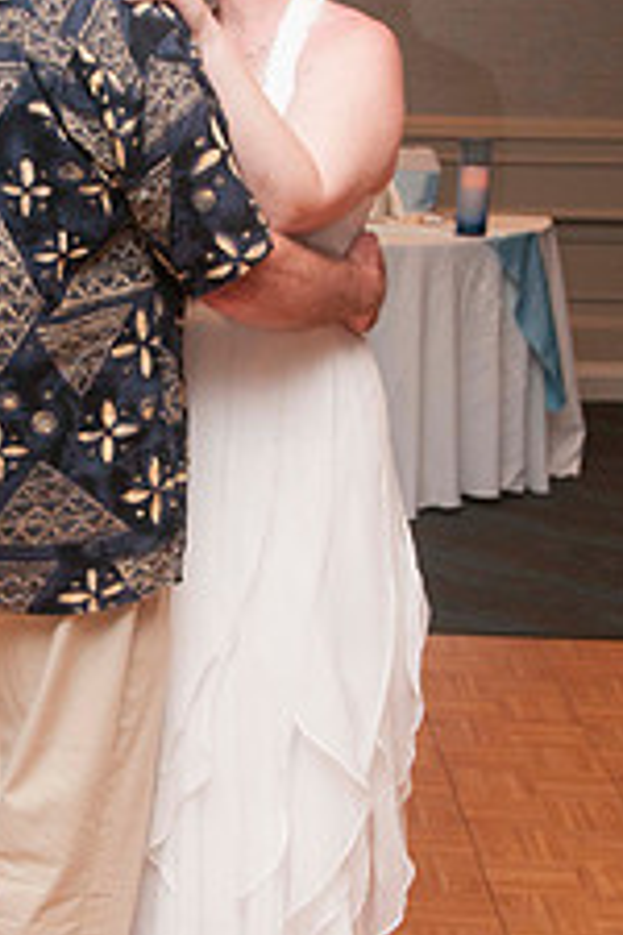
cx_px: 69
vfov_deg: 21.2
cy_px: 374
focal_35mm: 96
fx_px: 2492
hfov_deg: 14.1
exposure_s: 1/60
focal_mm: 32
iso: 400
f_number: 5.6
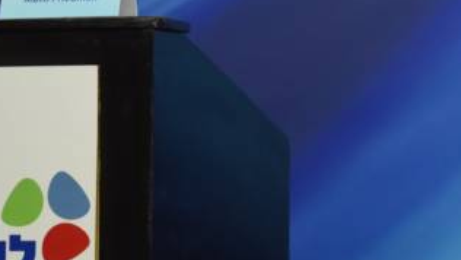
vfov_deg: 5.5
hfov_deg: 9.6
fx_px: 2702
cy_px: 1
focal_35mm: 221
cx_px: 551
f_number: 2.8
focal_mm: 65
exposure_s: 1/125
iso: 2500
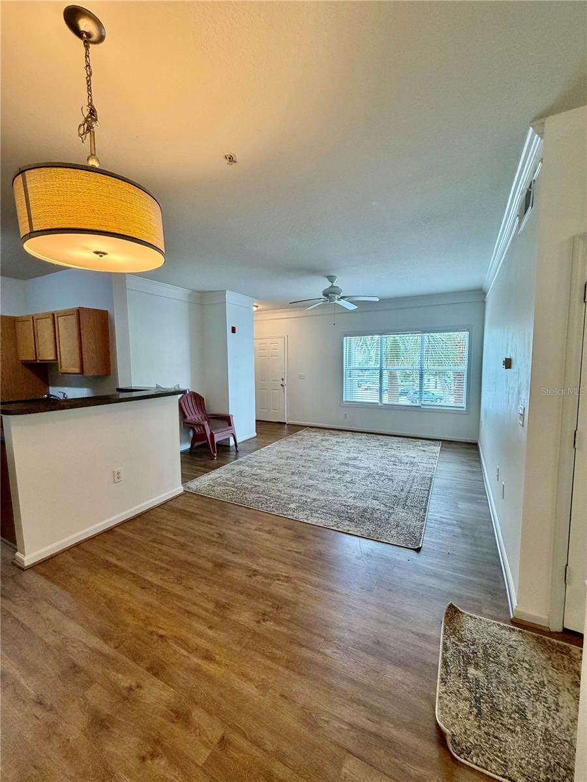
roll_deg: +0.6
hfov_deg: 85.7
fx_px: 317
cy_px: 391
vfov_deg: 102.1
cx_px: 294
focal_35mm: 14
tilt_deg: -5.1
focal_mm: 2.22
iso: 250
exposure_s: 1/120
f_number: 2.2
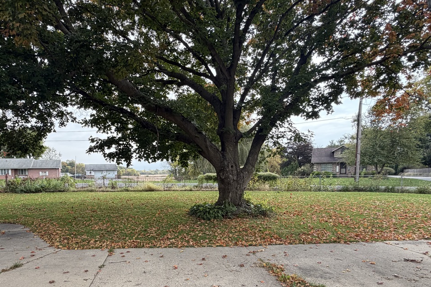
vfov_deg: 56.1
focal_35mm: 22
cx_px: 173
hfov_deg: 77.7
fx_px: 263
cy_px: 188
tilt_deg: -5.2
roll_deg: +1.6
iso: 50
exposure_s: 1/502
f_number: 2.2
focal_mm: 2.22
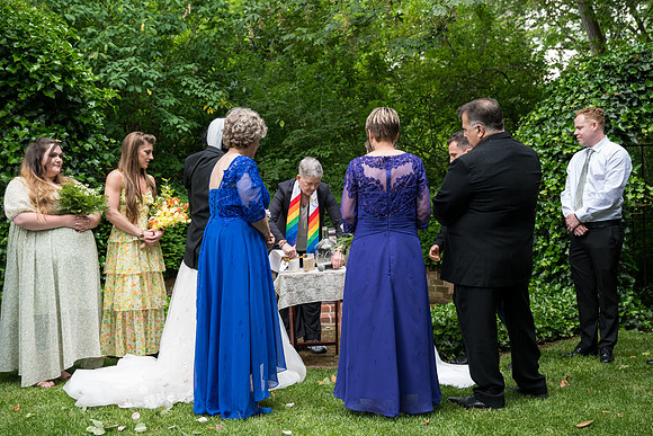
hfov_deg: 43.6
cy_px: 218
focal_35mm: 45
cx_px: 326
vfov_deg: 29.9
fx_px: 816
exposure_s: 1/400
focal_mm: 45
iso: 1000
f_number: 4
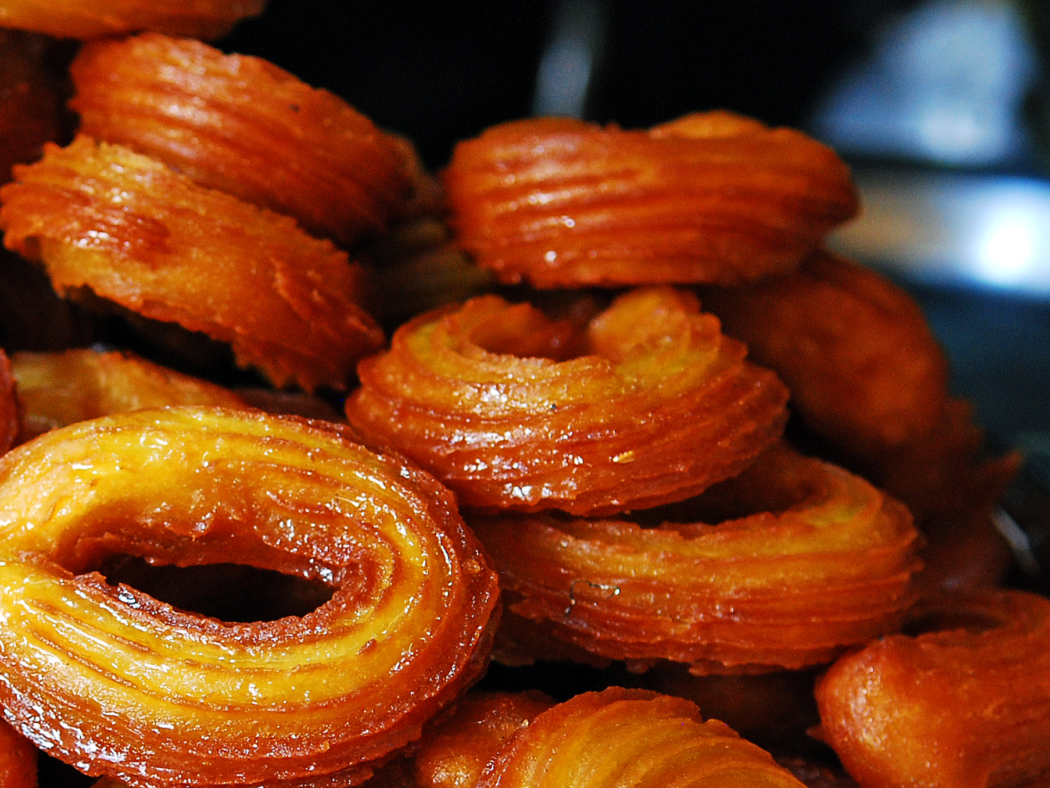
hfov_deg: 19.5
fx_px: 3003
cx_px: 98
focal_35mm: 99
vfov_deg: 14.9
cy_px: 536
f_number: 3.5
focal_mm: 32
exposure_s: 1/125
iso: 400
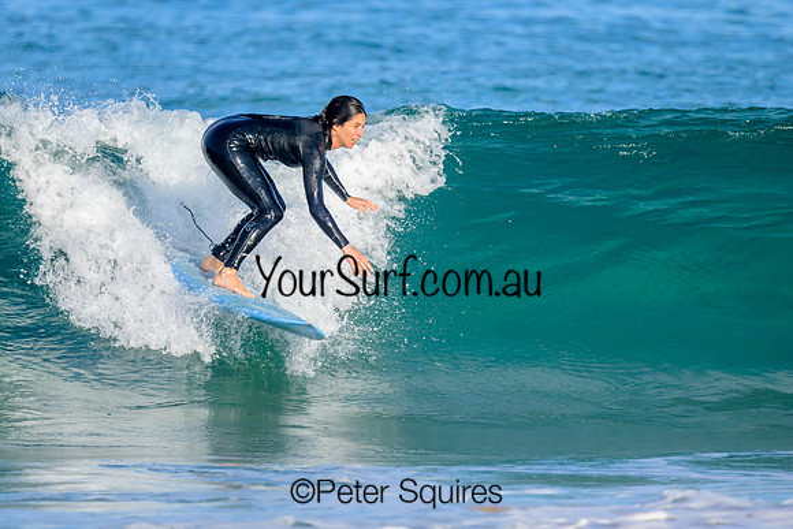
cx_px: 281
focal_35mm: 1033
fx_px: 22757
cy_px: 201
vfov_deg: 1.3
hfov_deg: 2.0
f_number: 6.3
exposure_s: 1/2000
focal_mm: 800
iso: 400
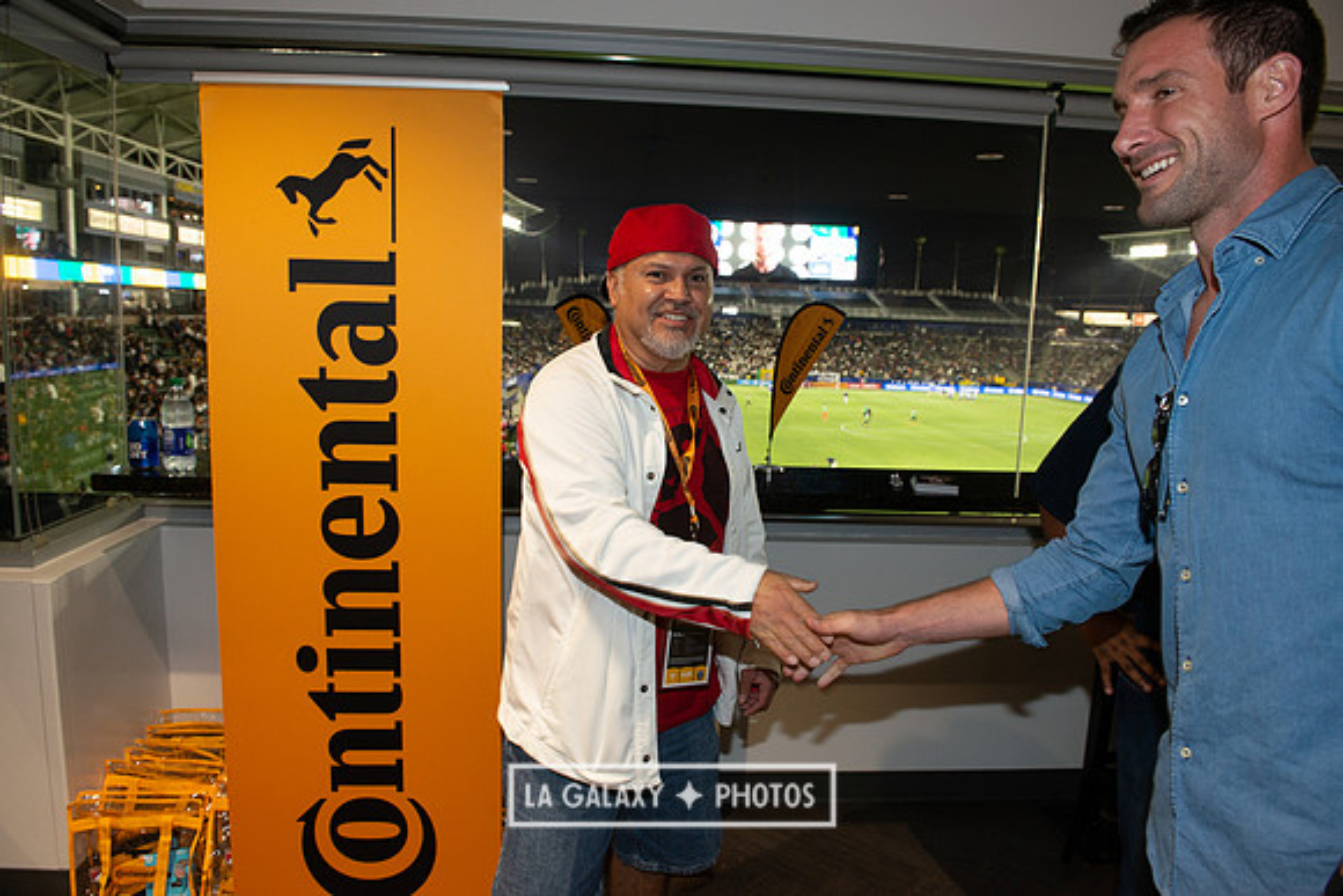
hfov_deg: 73.7
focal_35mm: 24
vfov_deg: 53.2
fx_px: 896
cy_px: 448
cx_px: 672
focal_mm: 24
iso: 640
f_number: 6.3
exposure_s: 1/60
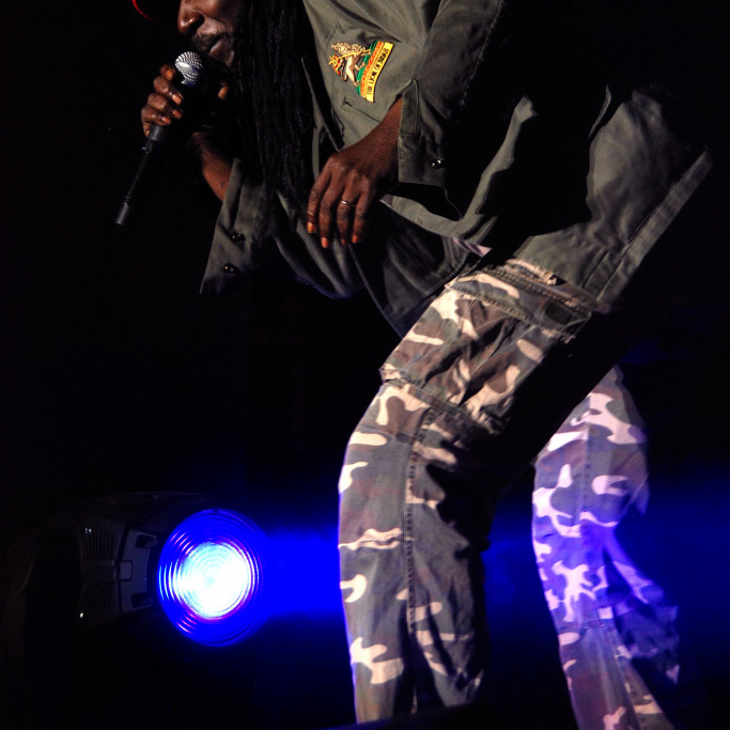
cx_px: 365
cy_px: 247
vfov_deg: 15.7
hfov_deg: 15.7
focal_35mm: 111
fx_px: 2648
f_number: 5
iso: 400
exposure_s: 1/50
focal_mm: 58
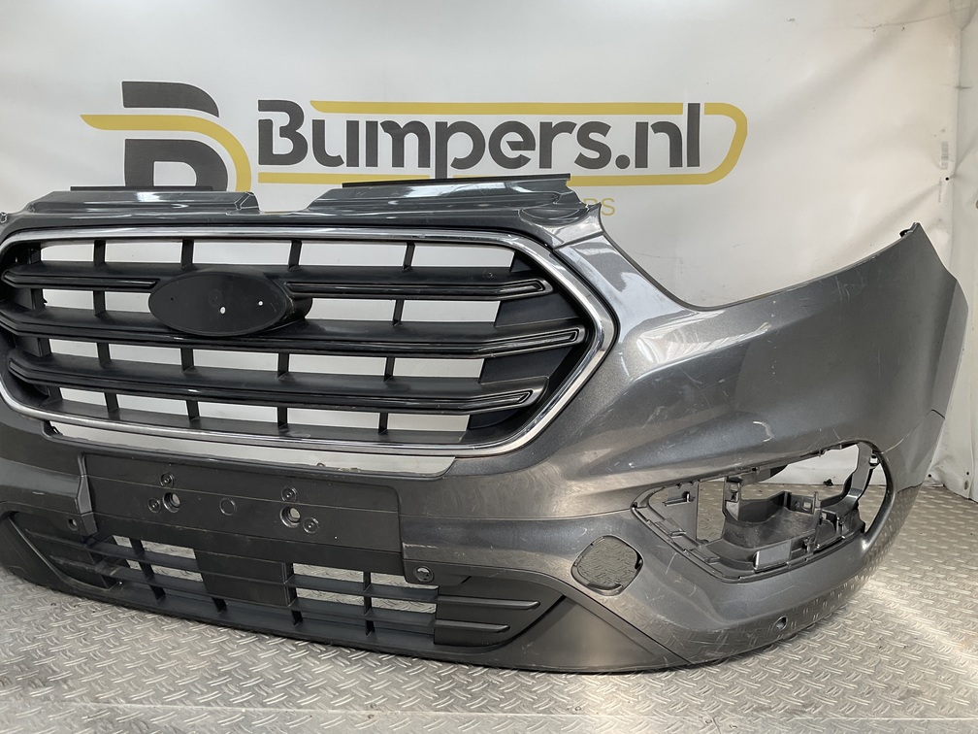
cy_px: 367
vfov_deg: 48.2
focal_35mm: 29
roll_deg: -0.3
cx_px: 489
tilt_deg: -6.6
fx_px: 819
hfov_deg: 61.7
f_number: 1.8
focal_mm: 3
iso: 16
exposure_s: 1/171
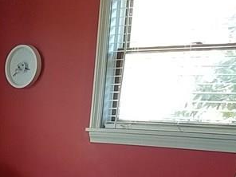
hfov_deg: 19.6
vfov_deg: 15.4
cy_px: 247
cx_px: -91
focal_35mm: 90
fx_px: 614
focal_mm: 4.2
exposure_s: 1/60
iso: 200
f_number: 1.7
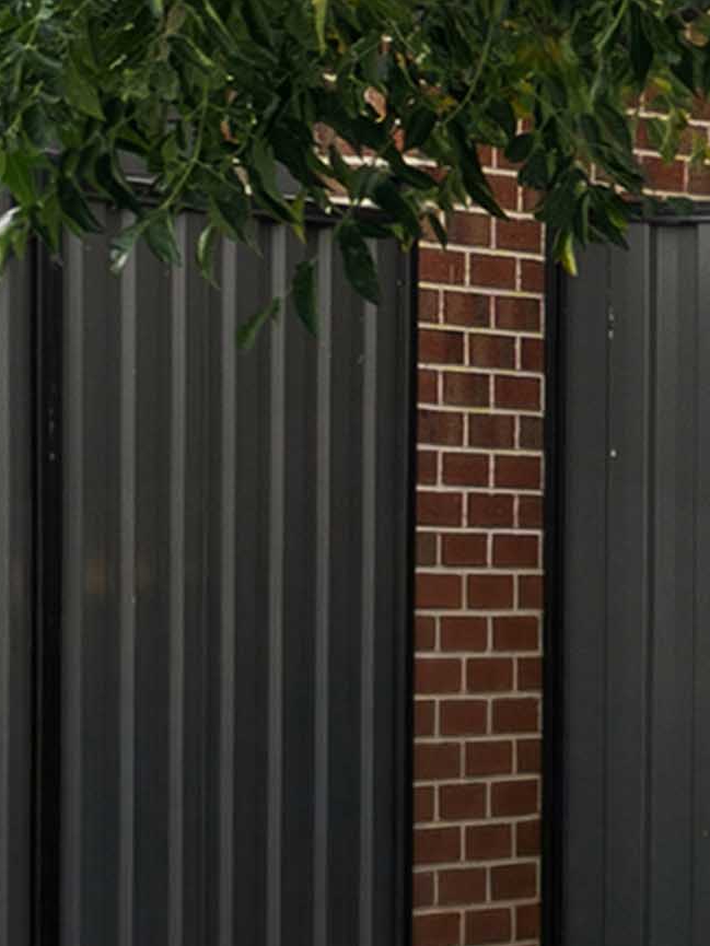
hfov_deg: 5.9
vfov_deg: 10.5
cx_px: 3371
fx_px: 5113
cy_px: 17
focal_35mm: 187
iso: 100
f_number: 8
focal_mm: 24
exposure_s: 1/3
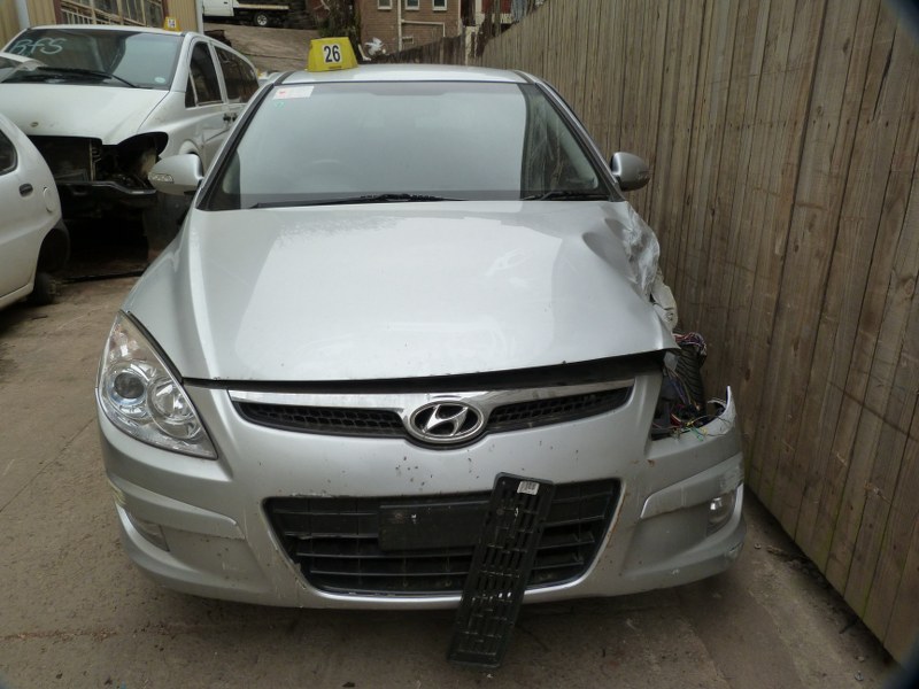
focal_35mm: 25
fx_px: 664
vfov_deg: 54.9
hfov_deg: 69.4
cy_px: 344
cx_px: 460
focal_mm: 4.5
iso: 125
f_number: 4
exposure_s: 1/200
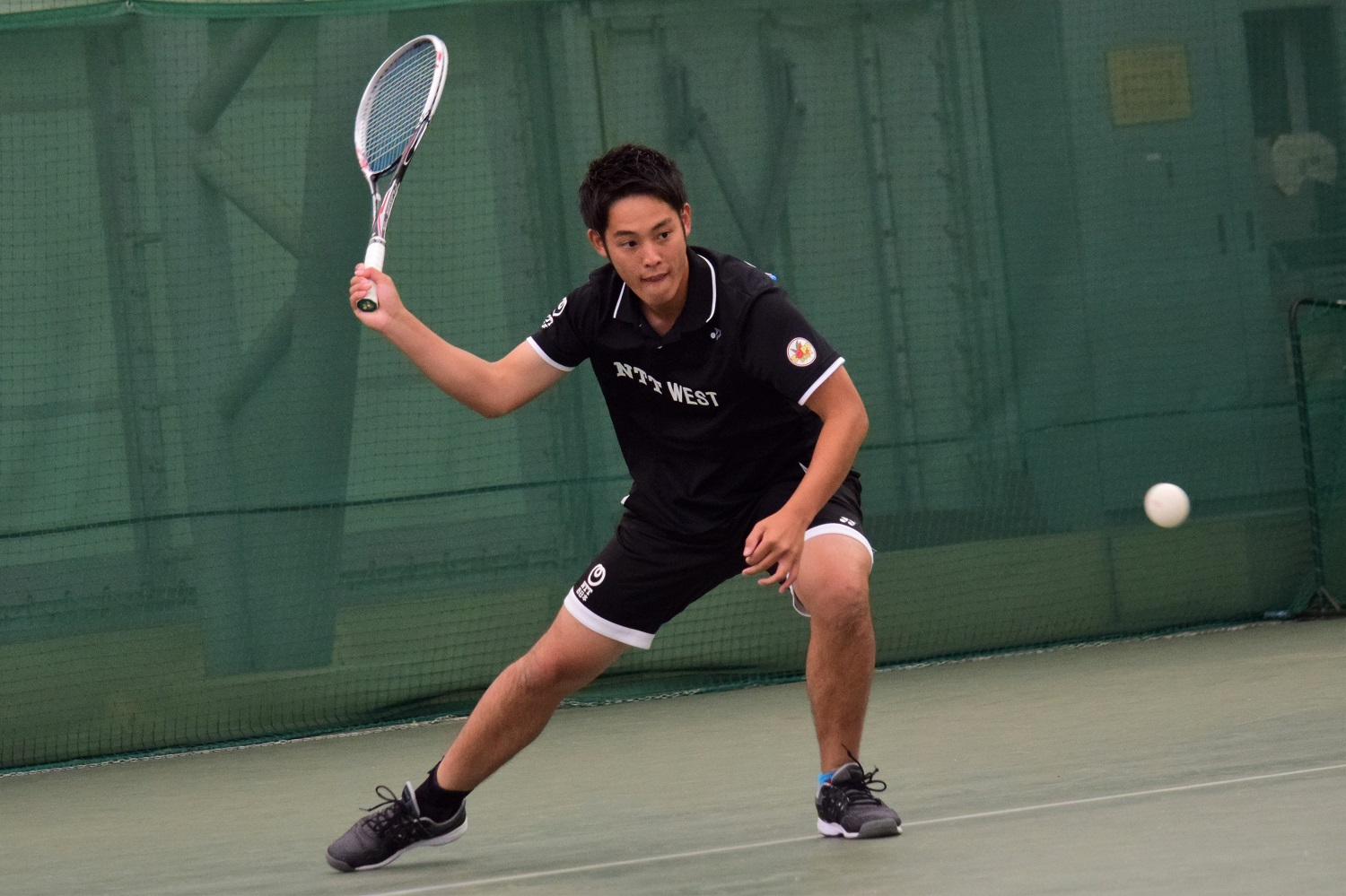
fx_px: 5886
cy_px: 448
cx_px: 673
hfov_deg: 13.0
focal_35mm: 158
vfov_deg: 8.7
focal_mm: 105
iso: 1250
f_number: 4.8
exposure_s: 1/800
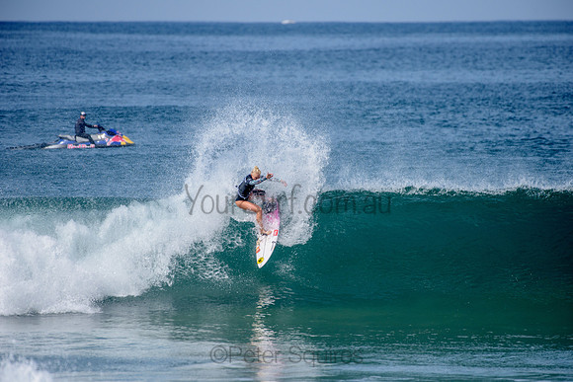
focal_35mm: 500
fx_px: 7960
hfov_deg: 4.1
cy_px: 191
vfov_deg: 2.8
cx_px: 286
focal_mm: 500
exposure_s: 1/2500
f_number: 6.3
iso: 250
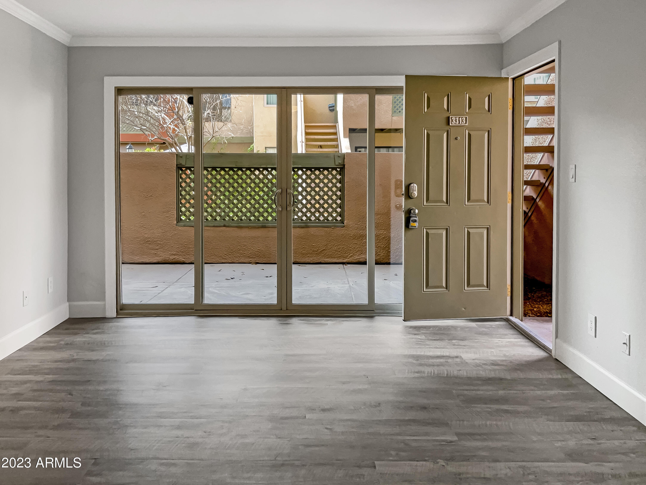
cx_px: 323
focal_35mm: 29
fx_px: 541
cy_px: 242
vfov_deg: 48.2
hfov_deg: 61.7
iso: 40
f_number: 1.8
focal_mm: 3
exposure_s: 1/120
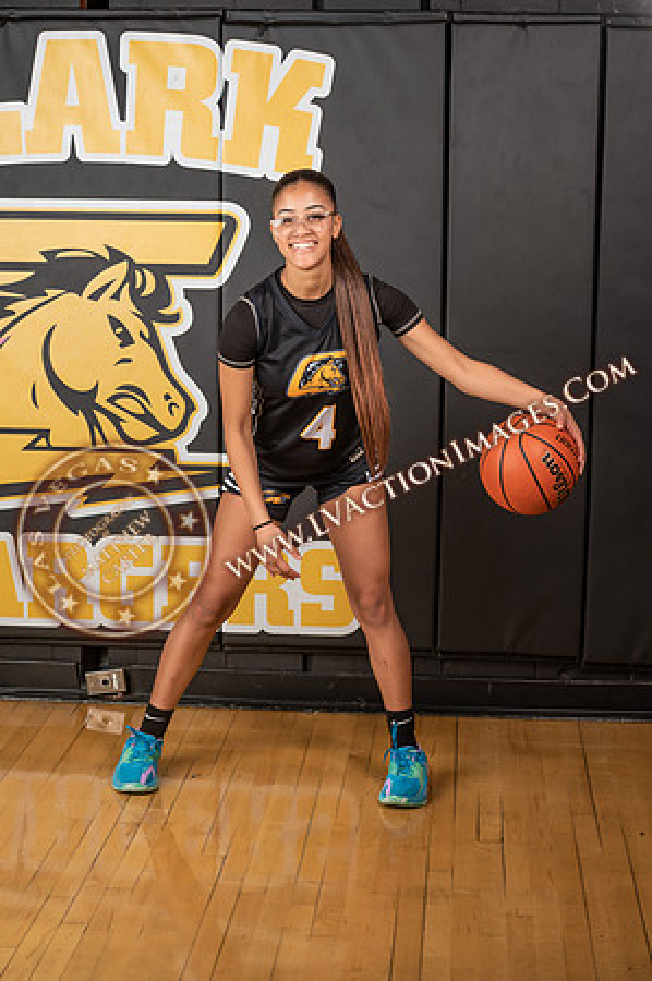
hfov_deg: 19.4
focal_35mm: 70
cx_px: 326
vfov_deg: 28.9
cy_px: 490
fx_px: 1906
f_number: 9
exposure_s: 1/125
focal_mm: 70
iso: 100
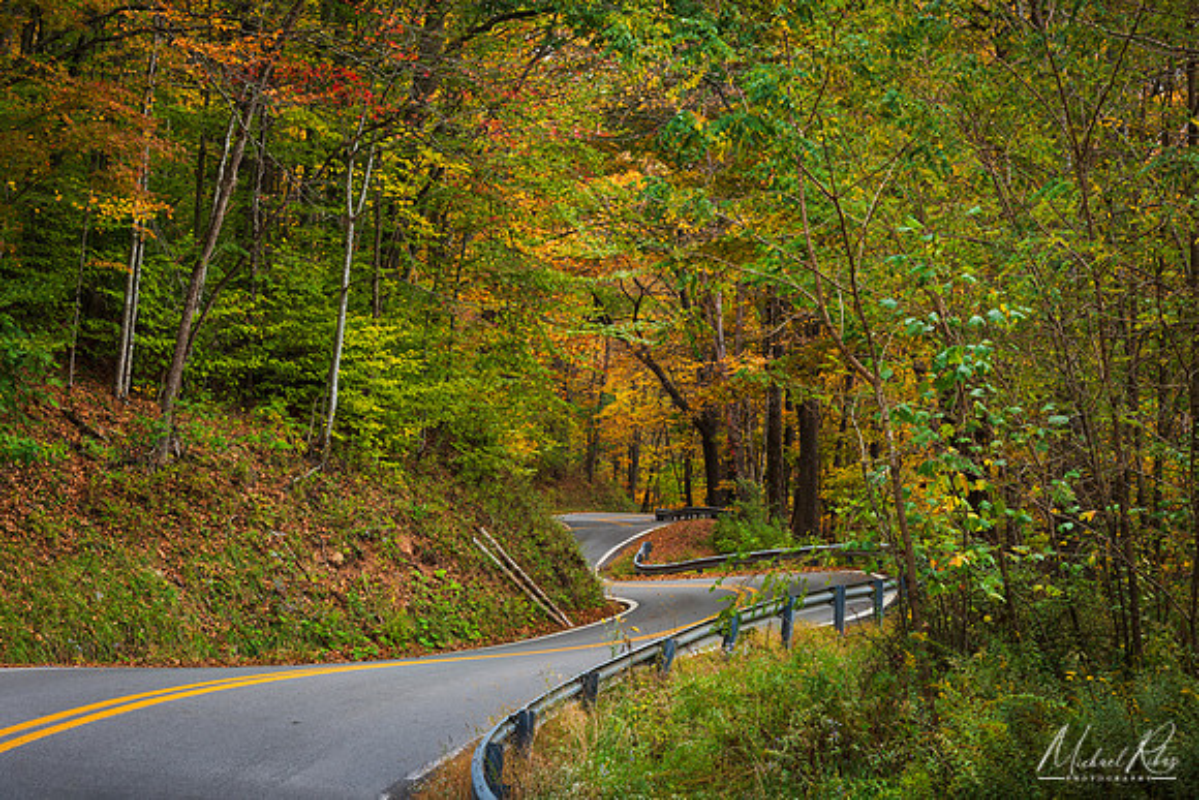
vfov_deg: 16.1
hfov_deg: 23.9
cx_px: 600
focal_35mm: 85
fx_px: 2832
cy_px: 400
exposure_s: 1/30
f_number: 11
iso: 200
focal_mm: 85
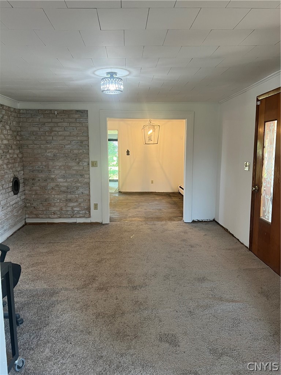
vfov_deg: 67.3
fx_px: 281
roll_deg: +0.5
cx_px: 140
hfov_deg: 53.1
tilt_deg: -8.0
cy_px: 188
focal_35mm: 26
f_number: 1.5
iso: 100
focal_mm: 5.7
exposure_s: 1/60
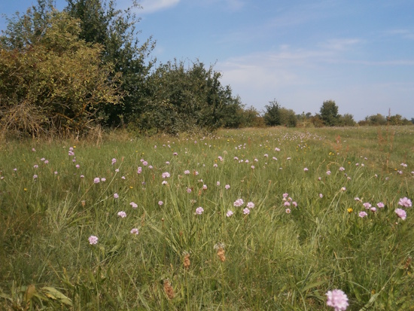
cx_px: 207
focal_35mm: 47
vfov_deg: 30.9
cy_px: 156
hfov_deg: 40.4
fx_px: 562
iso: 80
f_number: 3.4
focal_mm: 8.3
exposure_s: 1/1250
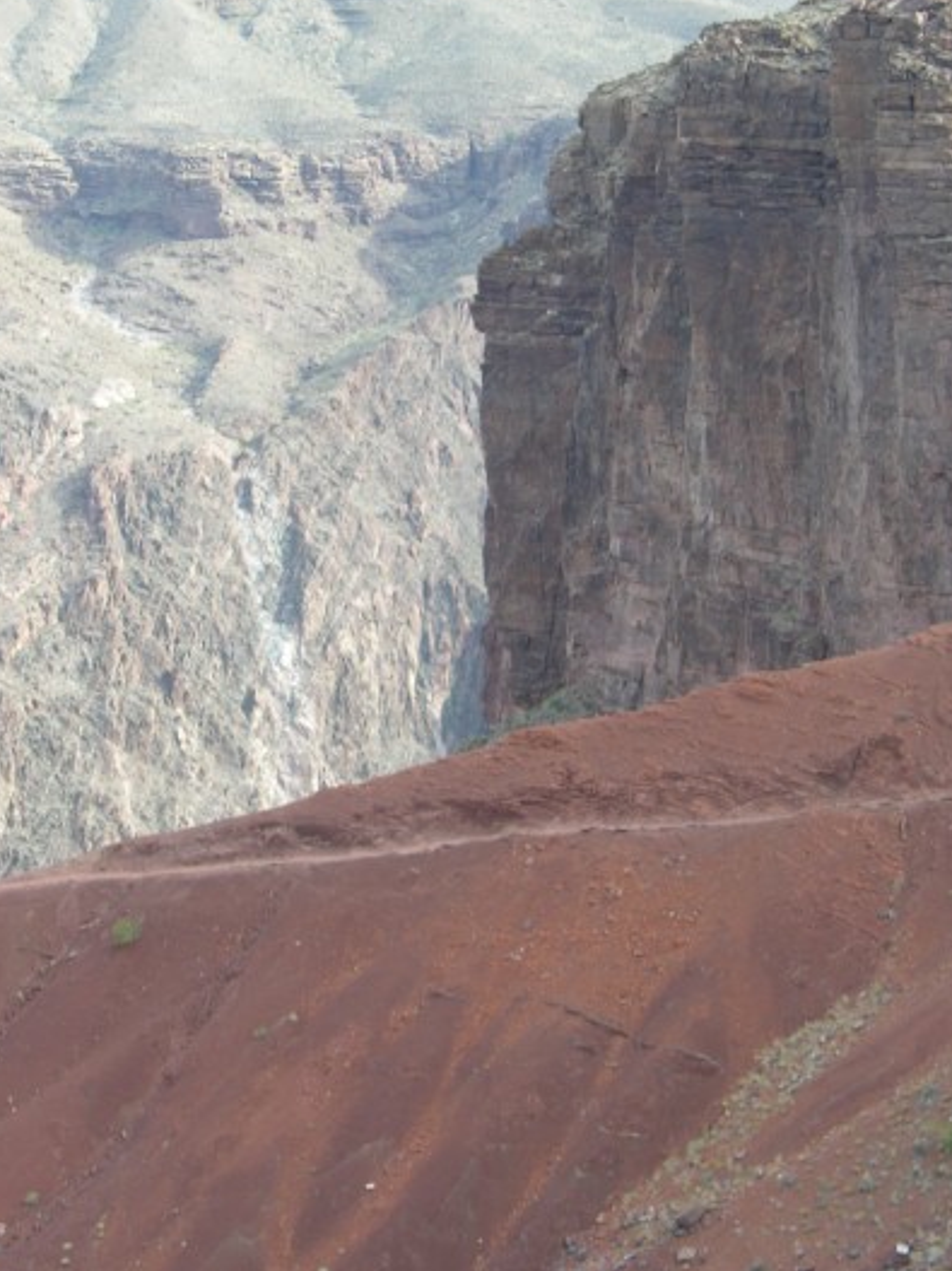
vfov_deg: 19.3
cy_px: 658
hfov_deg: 14.5
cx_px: 451
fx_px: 3742
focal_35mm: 102
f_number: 3.7
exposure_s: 1/102
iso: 50
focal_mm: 17.8
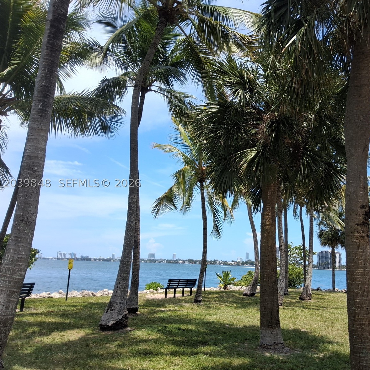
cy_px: 183
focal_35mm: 30
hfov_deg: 53.3
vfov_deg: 54.0
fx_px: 363
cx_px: 237
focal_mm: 3.08
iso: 50
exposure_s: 1/1095
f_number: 2
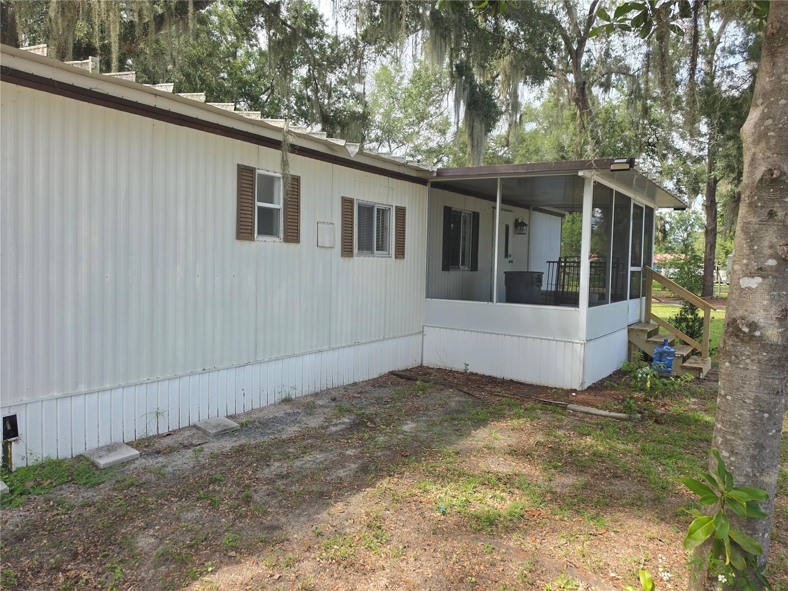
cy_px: 296
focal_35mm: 23
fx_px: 524
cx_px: 394
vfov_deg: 58.9
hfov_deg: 73.9
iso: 20
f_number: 1.4
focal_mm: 6.5
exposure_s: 1/359
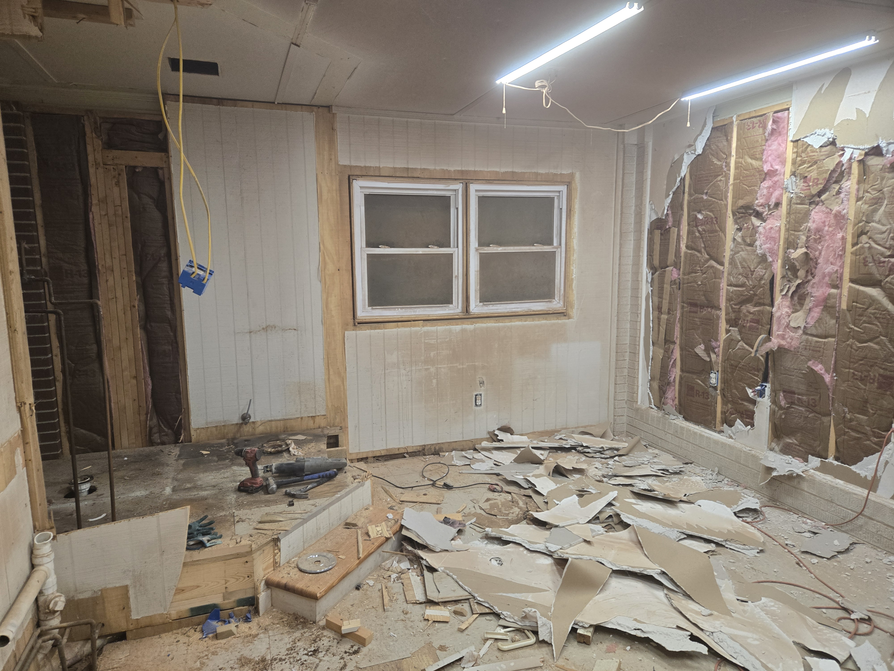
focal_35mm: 23
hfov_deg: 73.9
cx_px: 447
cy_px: 336
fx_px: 594
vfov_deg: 58.9
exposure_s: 1/120
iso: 160
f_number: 1.8
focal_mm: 5.4
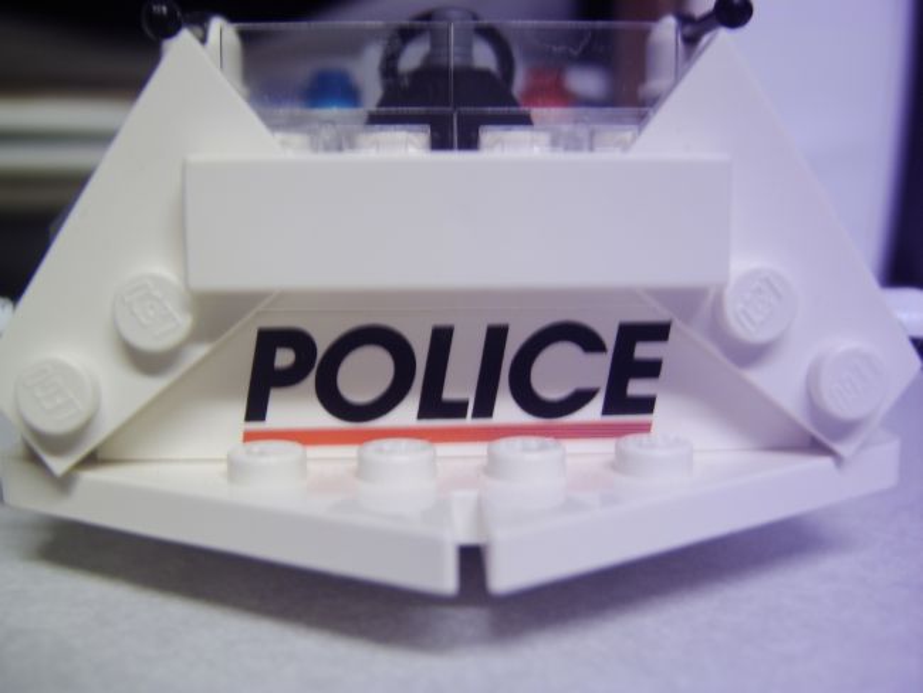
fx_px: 827
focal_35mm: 31
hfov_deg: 58.3
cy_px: 346
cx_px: 462
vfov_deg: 45.5
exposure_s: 1/10
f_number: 2.7
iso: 71
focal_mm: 8.13
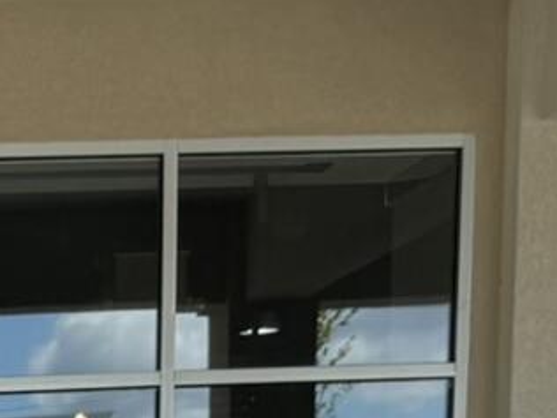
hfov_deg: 12.2
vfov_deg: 8.4
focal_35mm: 152
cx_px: -338
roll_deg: +1.2
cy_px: 1206
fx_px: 2446
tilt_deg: -12.3
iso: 80
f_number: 1.78
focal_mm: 6.76
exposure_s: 1/1812
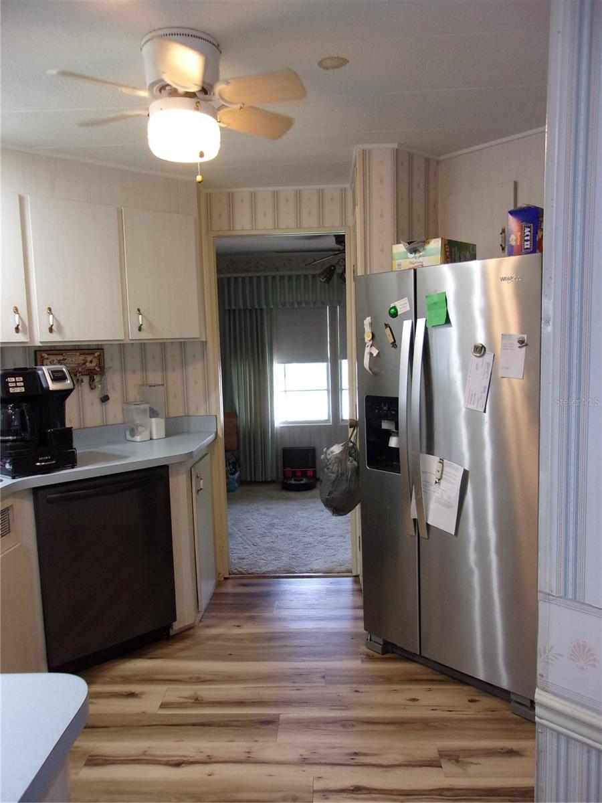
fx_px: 626
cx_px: 301
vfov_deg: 65.3
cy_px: 402
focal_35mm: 27
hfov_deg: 51.4
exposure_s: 1/34
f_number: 3
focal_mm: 4.9
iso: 200
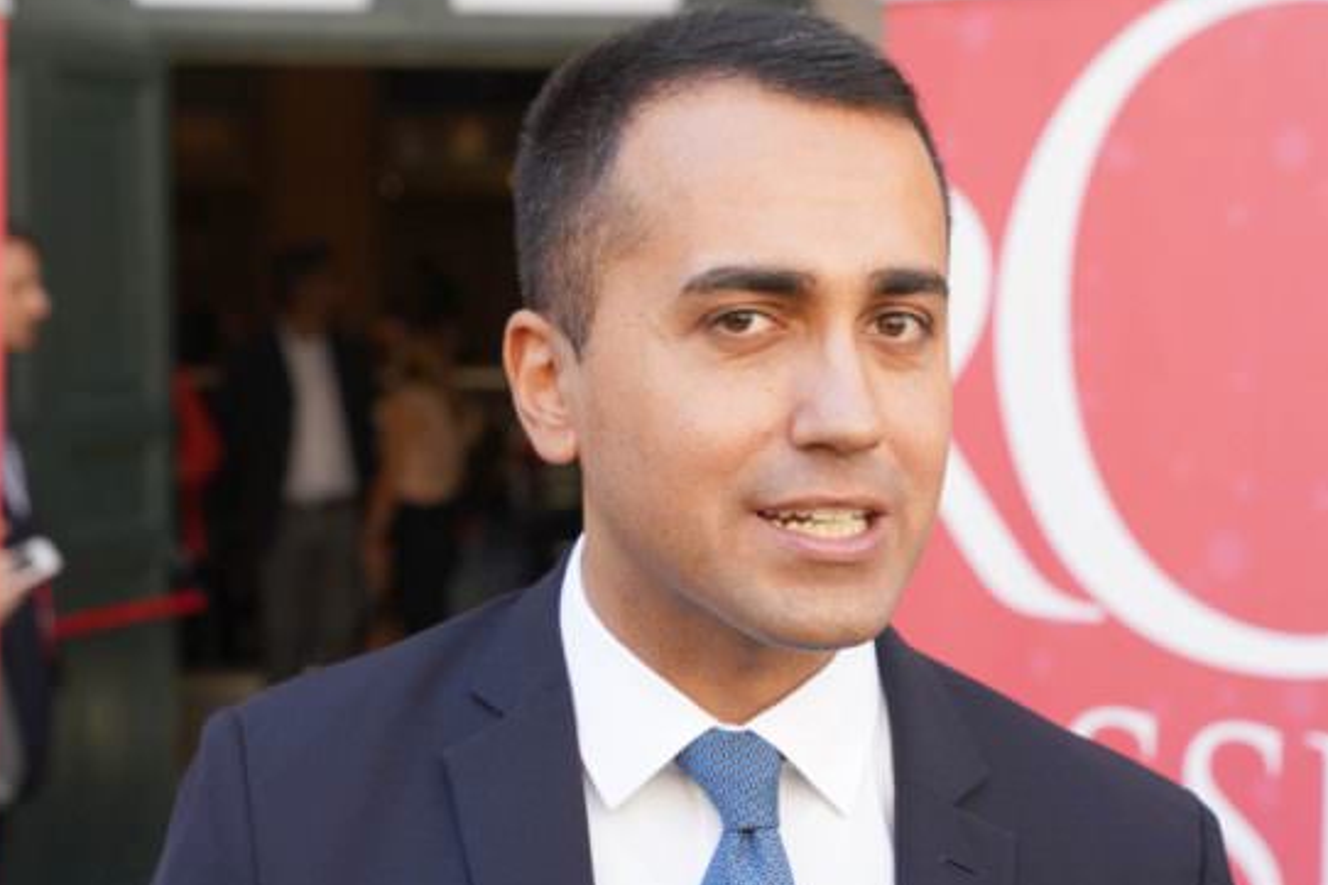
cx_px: 652
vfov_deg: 16.2
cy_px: 492
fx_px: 3098
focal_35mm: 84
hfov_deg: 24.2
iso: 800
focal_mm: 70
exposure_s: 1/250
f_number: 6.3
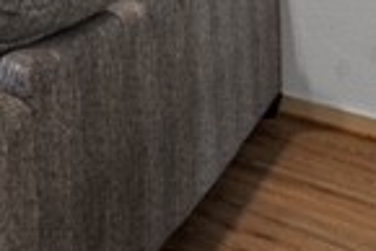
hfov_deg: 19.1
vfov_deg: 17.8
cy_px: -197
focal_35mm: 62
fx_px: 648
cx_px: -376
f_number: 8
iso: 640
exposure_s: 1/3
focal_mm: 14
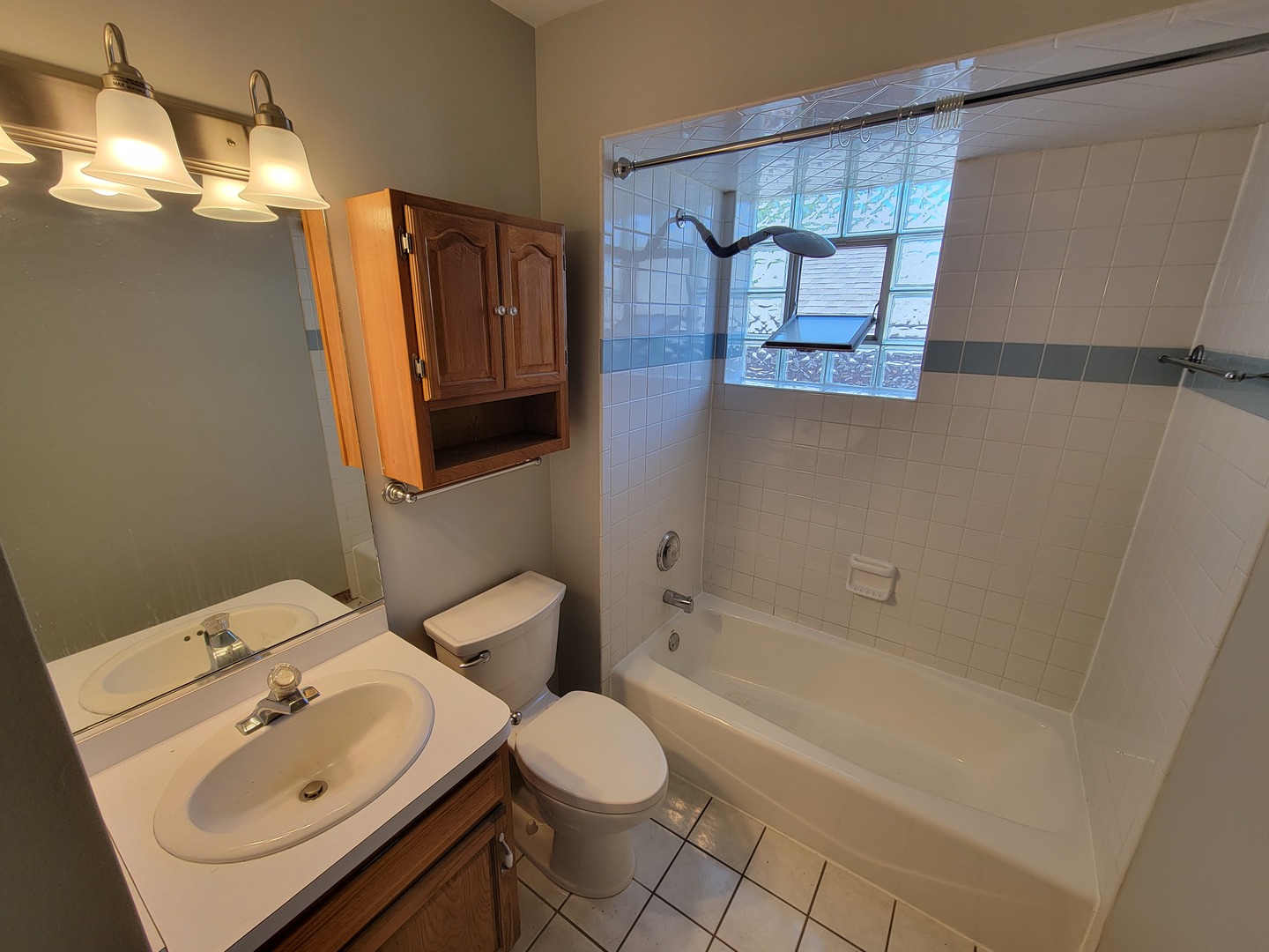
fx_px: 477
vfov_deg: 89.9
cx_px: 634
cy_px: 476
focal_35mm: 13
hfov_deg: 106.2
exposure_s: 1/60
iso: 50
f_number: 2.2
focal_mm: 2.2
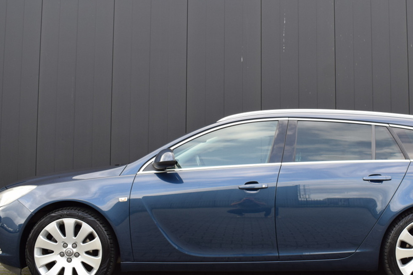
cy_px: 117
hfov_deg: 41.6
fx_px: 539
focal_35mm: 47
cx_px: 258
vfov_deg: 28.6
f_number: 6.3
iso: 400
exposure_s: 1/160
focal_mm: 22
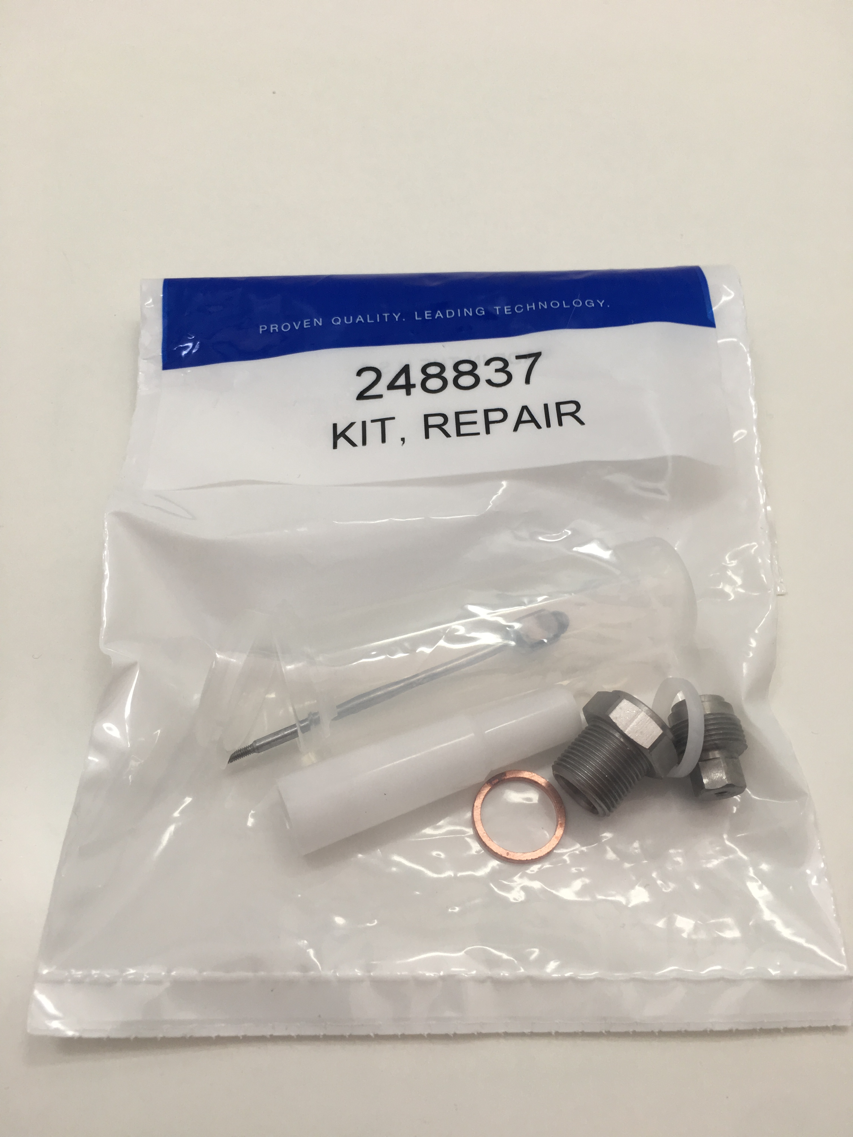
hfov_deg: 48.2
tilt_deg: -60.6
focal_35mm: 29
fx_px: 953
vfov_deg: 61.7
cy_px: 568
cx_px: 426
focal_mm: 4.15
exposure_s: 1/100
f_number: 2.2
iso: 32
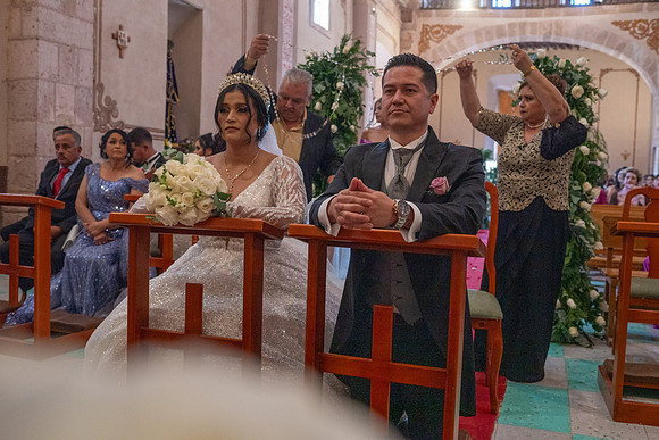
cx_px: 330
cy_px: 220
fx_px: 641
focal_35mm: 35
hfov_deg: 54.4
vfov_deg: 37.9
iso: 2500
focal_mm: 35
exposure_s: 1/100
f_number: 5
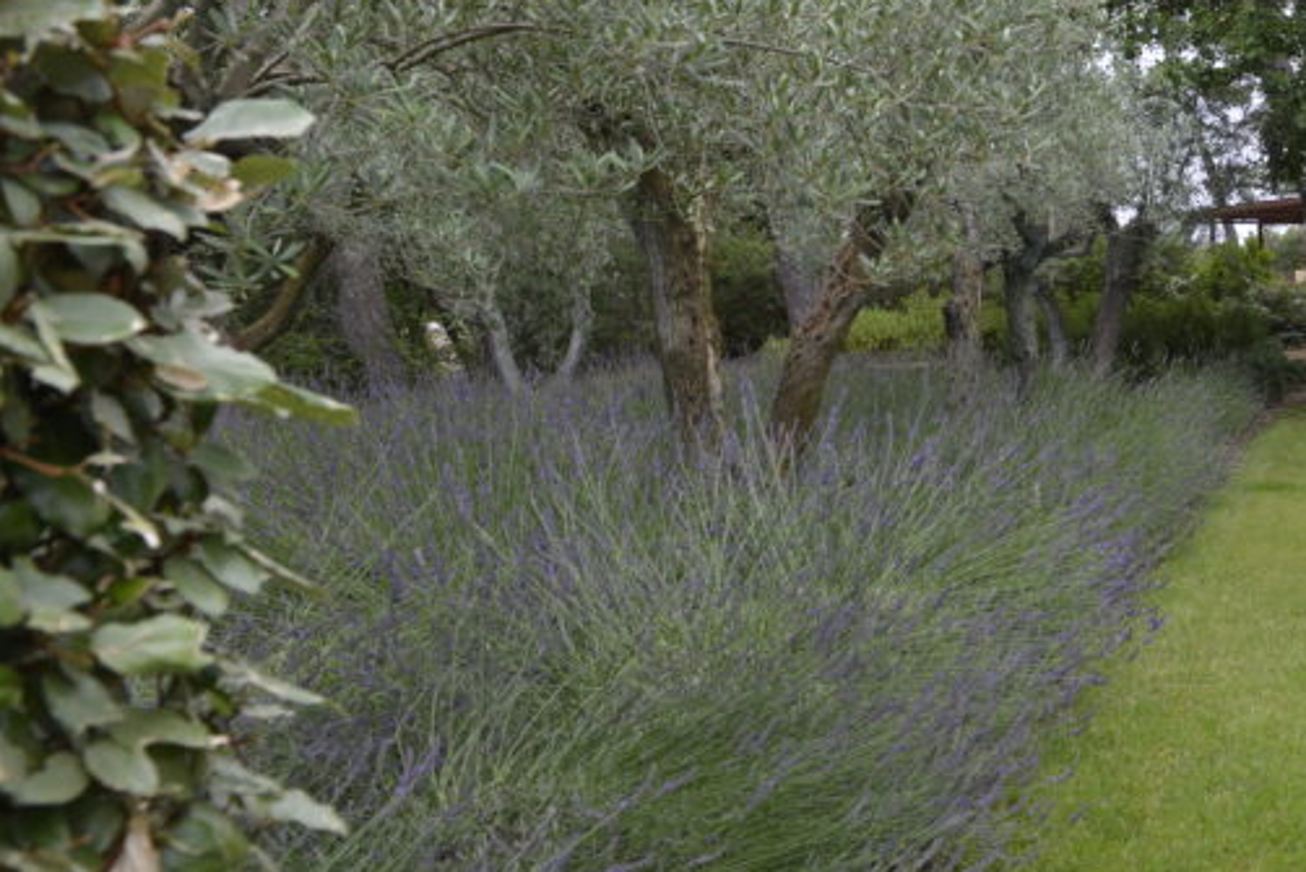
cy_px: 374
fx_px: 1778
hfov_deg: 36.0
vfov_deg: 27.5
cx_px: 1329
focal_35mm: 49
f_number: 6.3
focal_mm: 24
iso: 100
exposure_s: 1/160
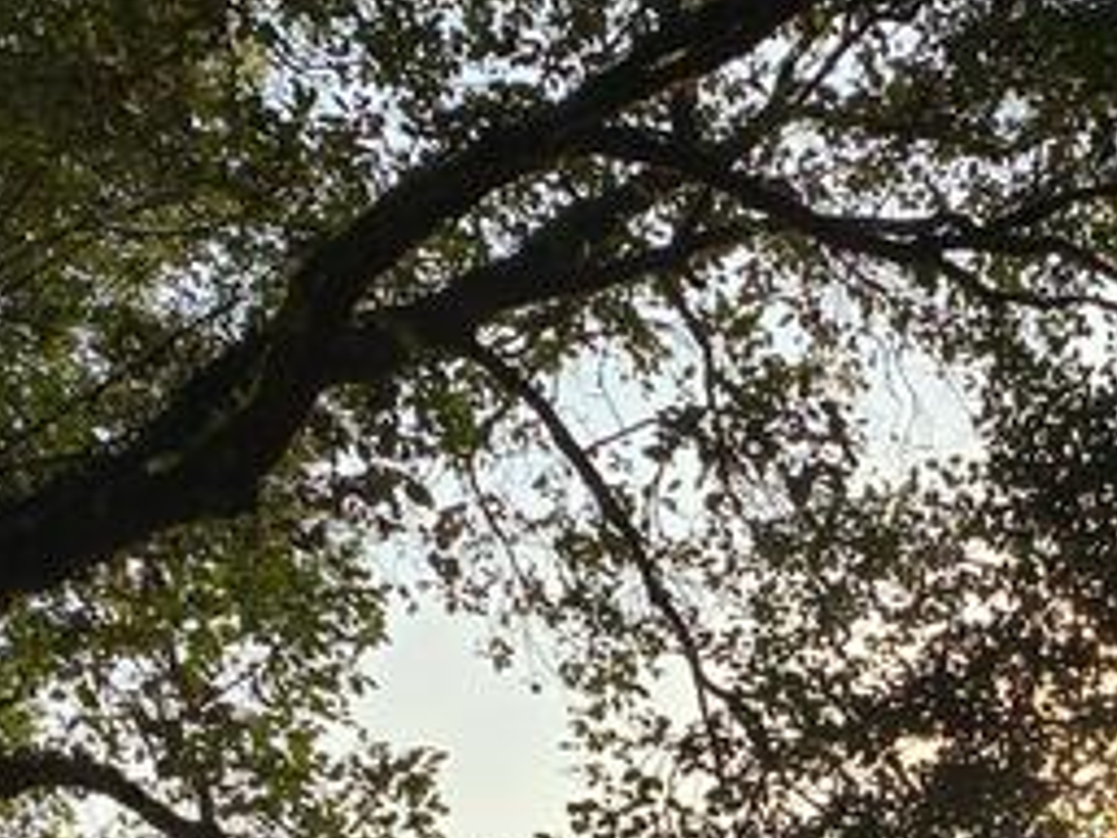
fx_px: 2291
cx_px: 873
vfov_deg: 19.7
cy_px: 967
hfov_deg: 26.9
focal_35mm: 71
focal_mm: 4.25
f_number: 1.8
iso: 32
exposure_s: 1/1629
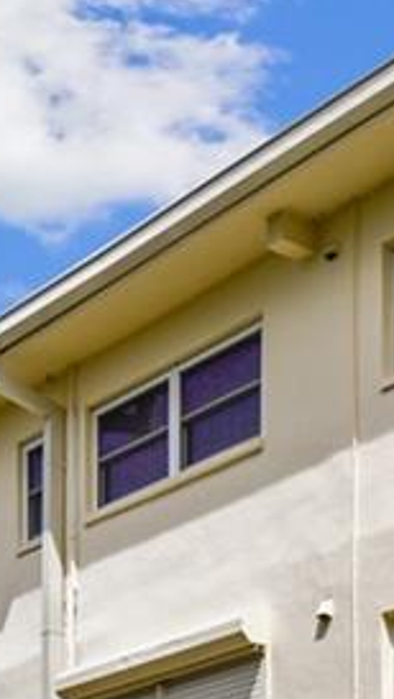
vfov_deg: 19.2
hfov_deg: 12.6
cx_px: 578
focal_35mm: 92
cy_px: 1147
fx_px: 1705
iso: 100
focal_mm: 10
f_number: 8
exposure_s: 1/250
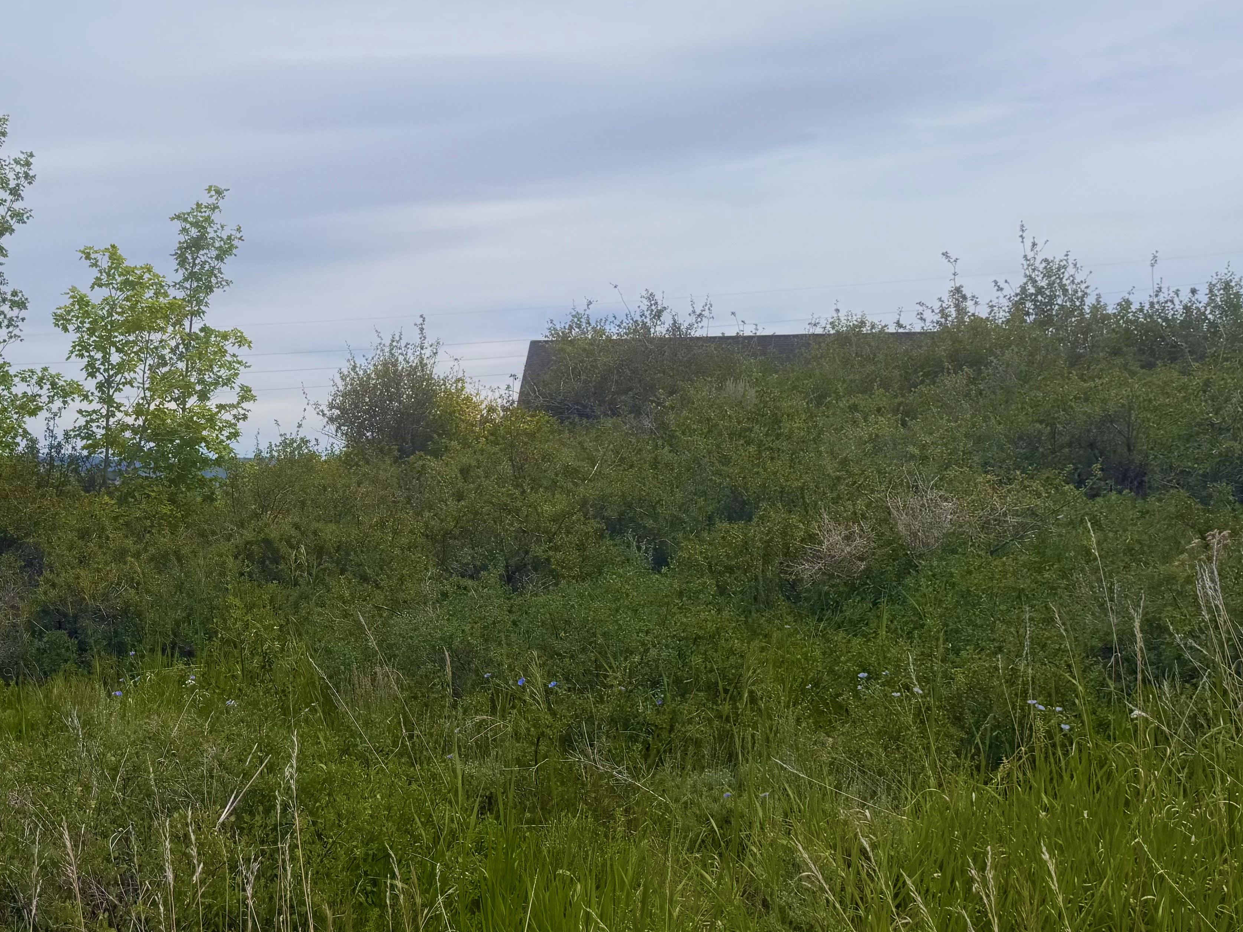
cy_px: 509
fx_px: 1472
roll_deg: -0.6
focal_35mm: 41
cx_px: 235
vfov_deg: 35.1
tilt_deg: -5.0
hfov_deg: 43.5
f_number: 1.78
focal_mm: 6.76
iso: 80
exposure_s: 1/8130
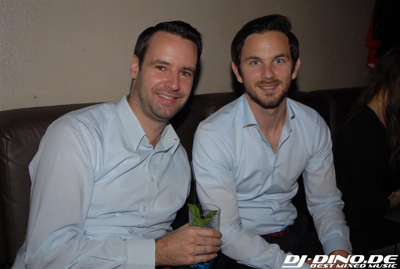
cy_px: 134
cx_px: 200
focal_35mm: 36
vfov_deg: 37.0
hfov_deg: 53.0
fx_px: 401
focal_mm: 24
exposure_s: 1/6
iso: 400
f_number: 5.6
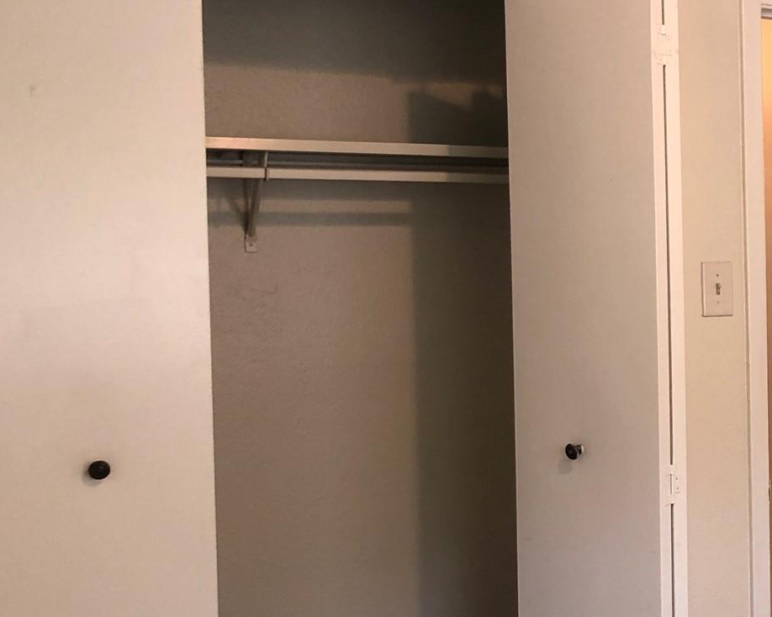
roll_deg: +1.7
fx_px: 1393
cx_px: 824
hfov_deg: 28.5
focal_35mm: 61
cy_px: 321
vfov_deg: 25.0
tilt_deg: -2.9
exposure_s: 1/17
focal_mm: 4
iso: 40
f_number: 1.8
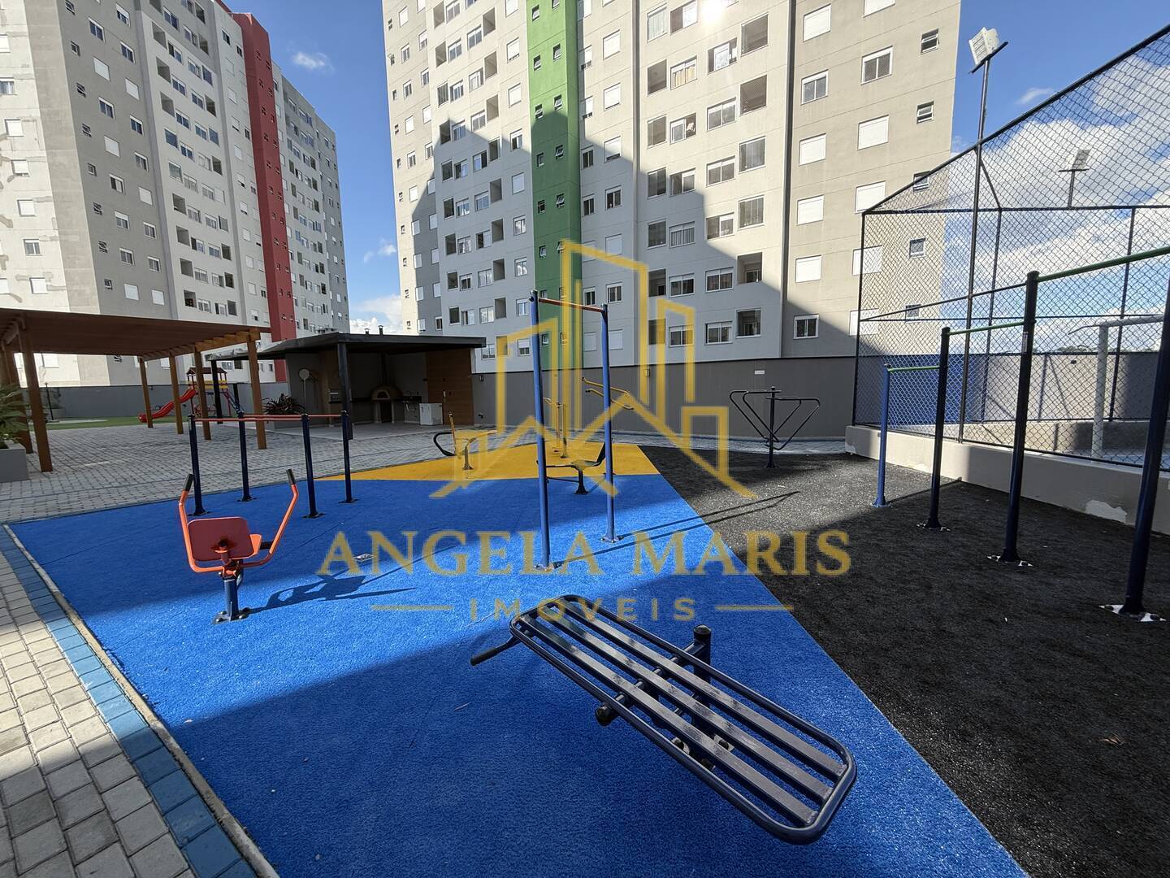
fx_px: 473
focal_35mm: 14
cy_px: 439
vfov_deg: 85.7
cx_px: 585
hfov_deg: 102.1
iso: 64
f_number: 2.2
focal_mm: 2.22
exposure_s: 1/672
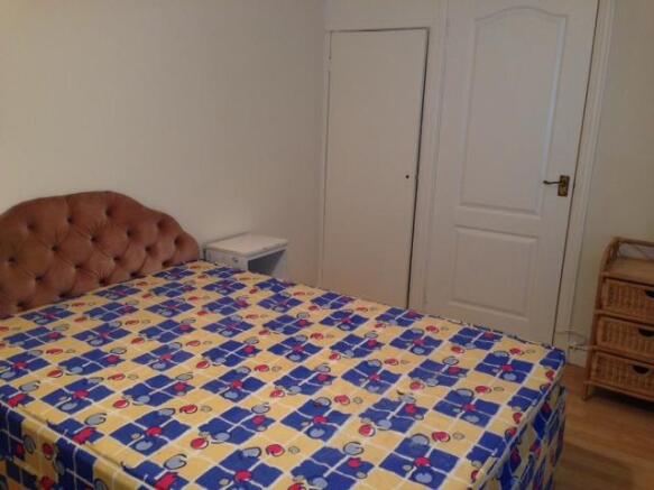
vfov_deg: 42.9
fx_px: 623
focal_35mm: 33
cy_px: 245
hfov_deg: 55.4
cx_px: 327
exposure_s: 1/20
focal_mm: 4.12
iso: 125
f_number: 2.4
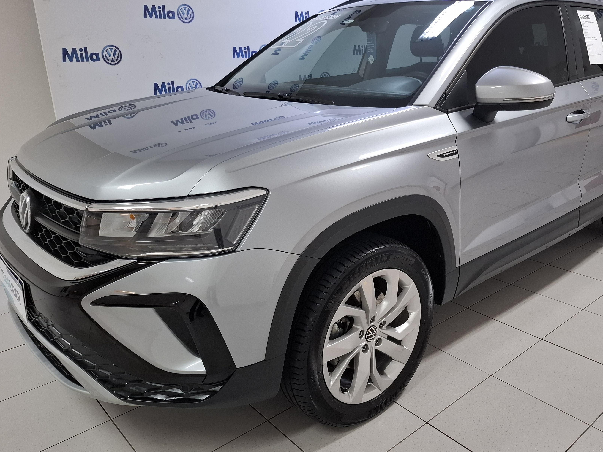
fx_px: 505
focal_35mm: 29
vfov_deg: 48.2
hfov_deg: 61.3
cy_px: 209
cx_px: 354
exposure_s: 1/60
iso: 320
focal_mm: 5.54
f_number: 1.8
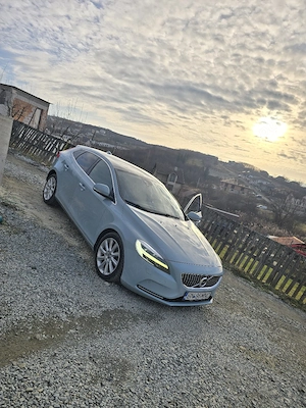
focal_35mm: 23
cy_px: 204
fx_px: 271
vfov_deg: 73.9
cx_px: 153
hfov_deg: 58.9
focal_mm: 6.3
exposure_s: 1/1111
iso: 12
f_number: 1.7
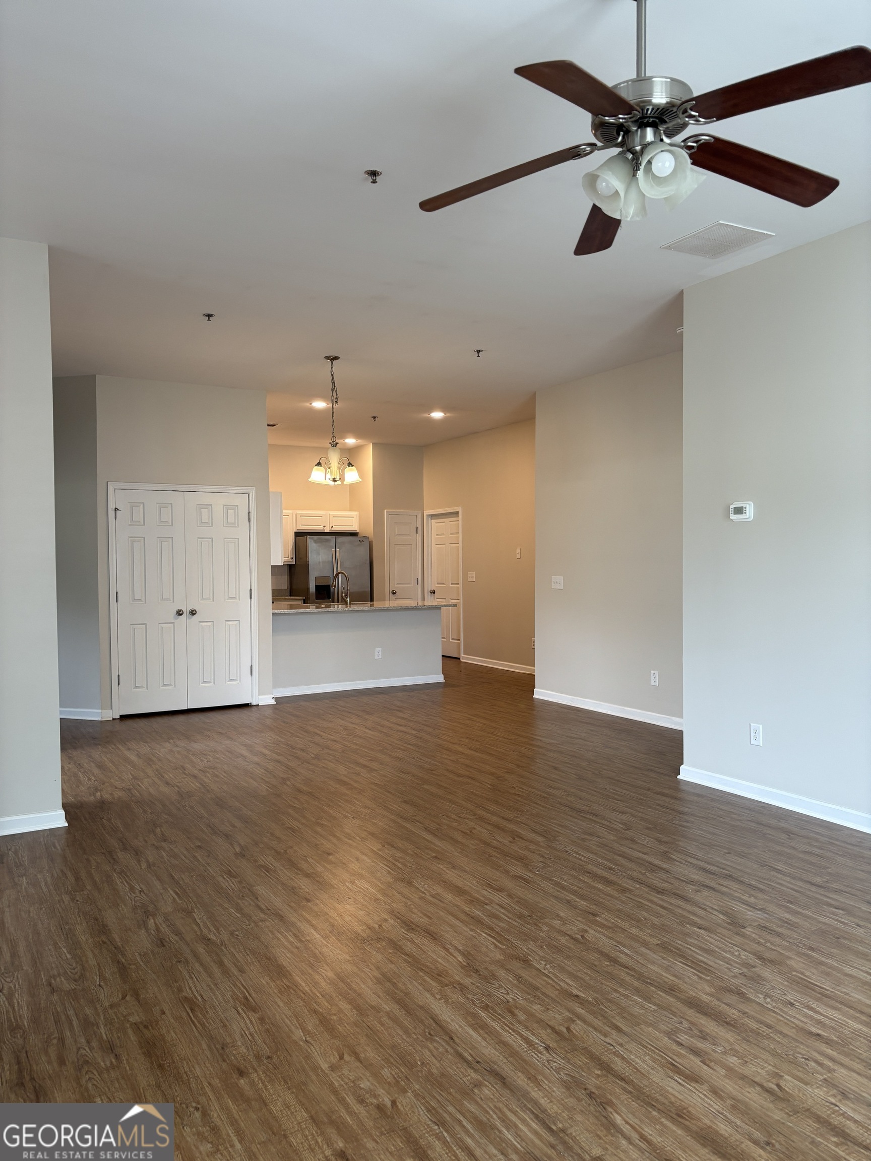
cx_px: 436
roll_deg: -1.1
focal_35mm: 26
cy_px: 580
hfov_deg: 53.1
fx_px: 872
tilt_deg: -1.6
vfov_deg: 67.3
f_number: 1.6
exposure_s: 1/120
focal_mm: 5.96
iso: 125
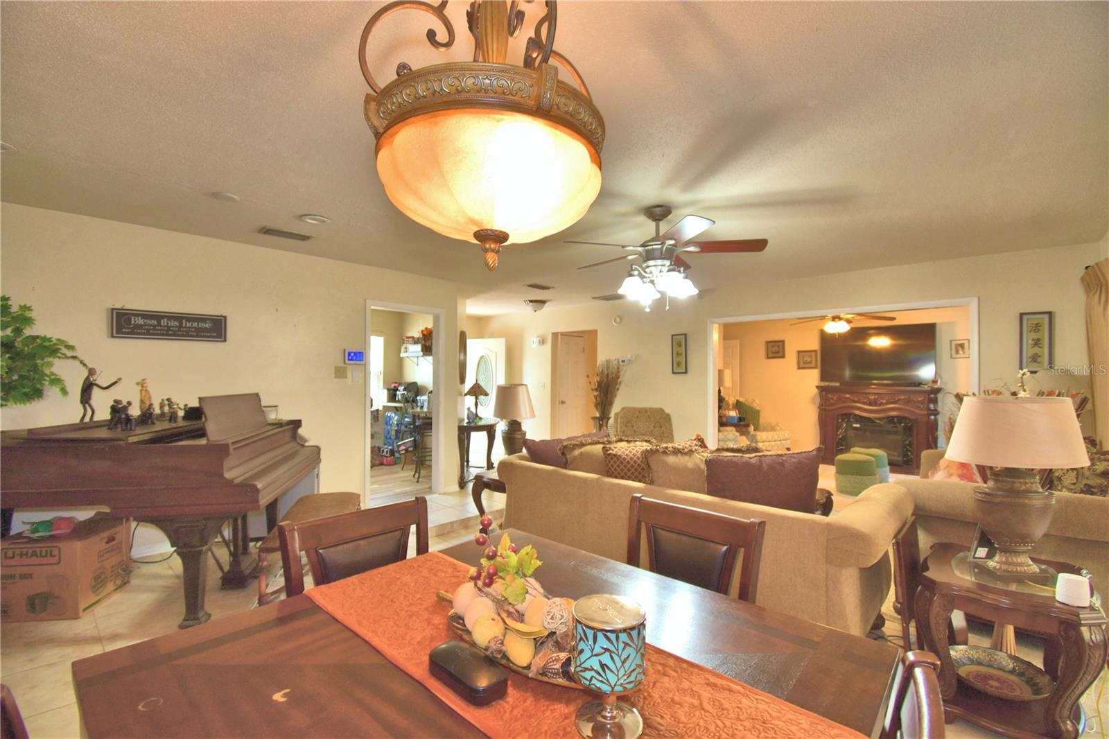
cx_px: 554
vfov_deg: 77.3
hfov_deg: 100.4
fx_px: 462
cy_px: 370
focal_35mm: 15
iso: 250
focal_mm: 10
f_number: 4.5
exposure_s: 1/30
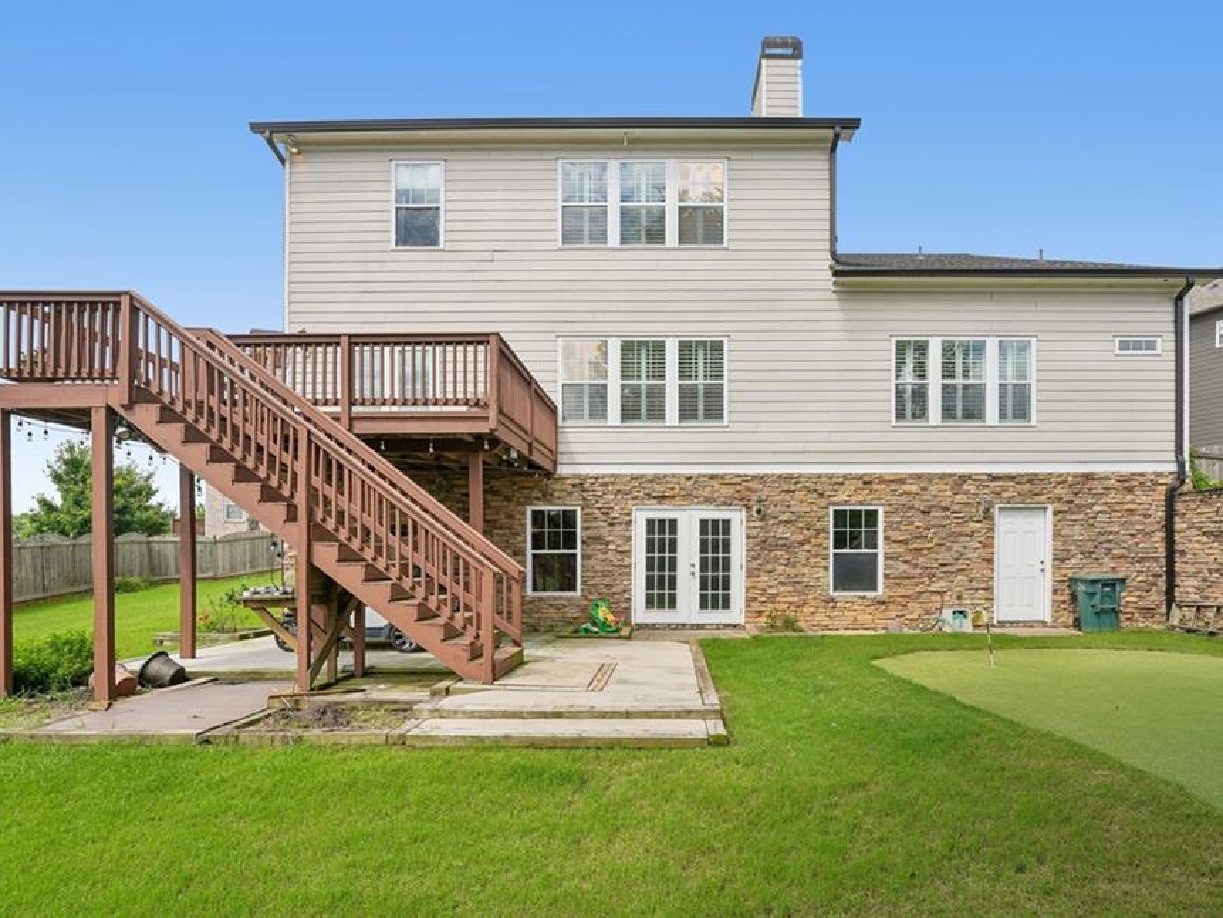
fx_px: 565
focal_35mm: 16
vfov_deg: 78.1
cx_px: 634
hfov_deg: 94.4
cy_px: 440
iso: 100
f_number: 8
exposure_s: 1/250
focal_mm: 14
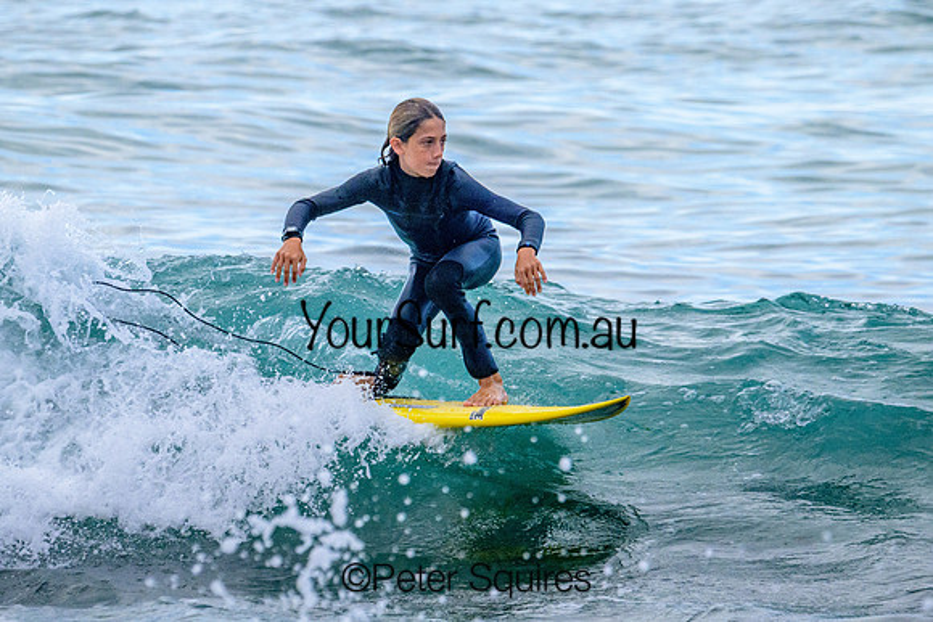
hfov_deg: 3.0
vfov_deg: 2.0
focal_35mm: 693
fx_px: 17956
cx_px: 485
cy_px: 200
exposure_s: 1/1250
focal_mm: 510
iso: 1800
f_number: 13
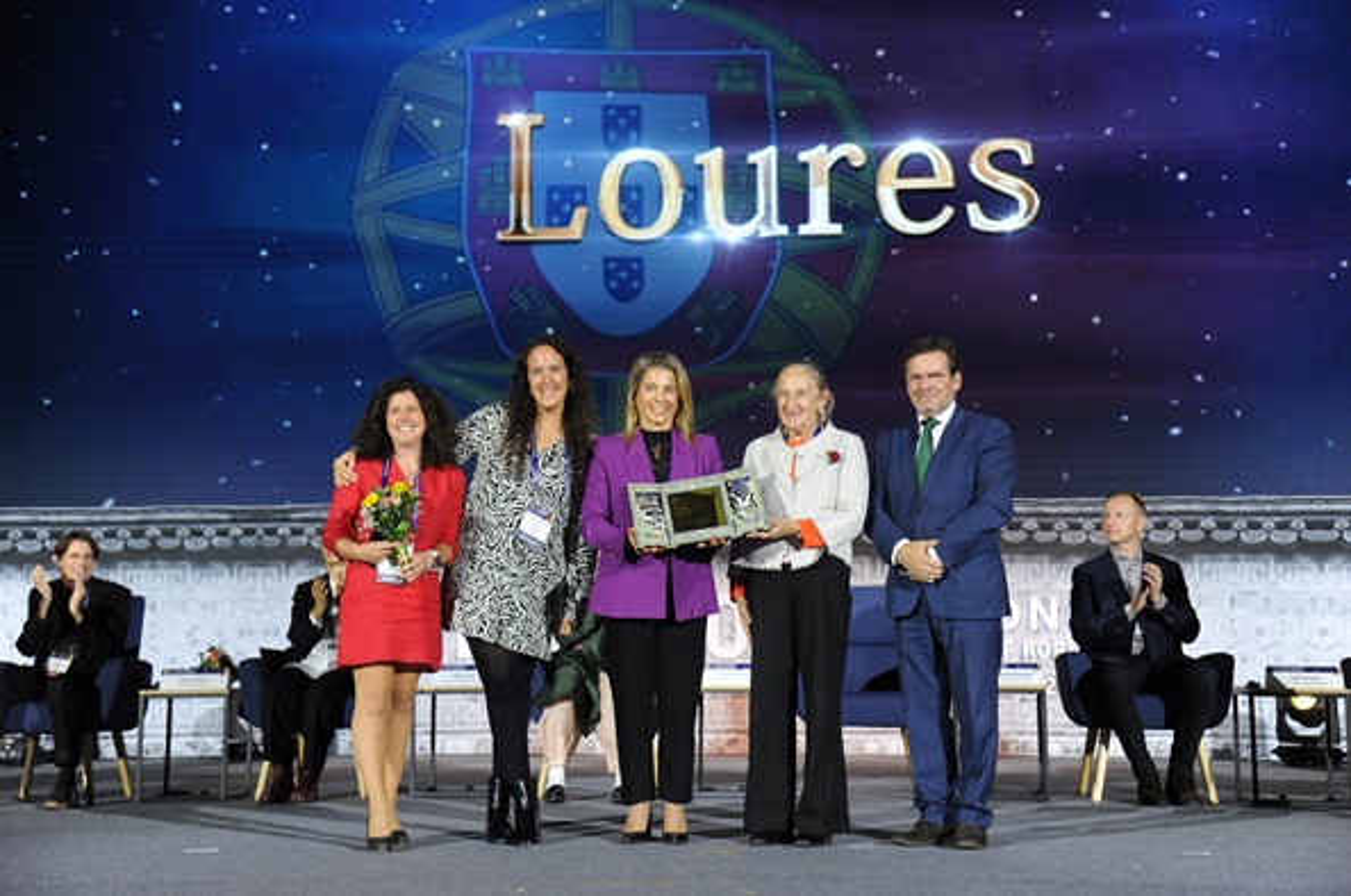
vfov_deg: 25.9
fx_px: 1948
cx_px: 676
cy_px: 448
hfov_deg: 38.2
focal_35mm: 52
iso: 1250
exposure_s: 1/200
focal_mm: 52
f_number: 4.5
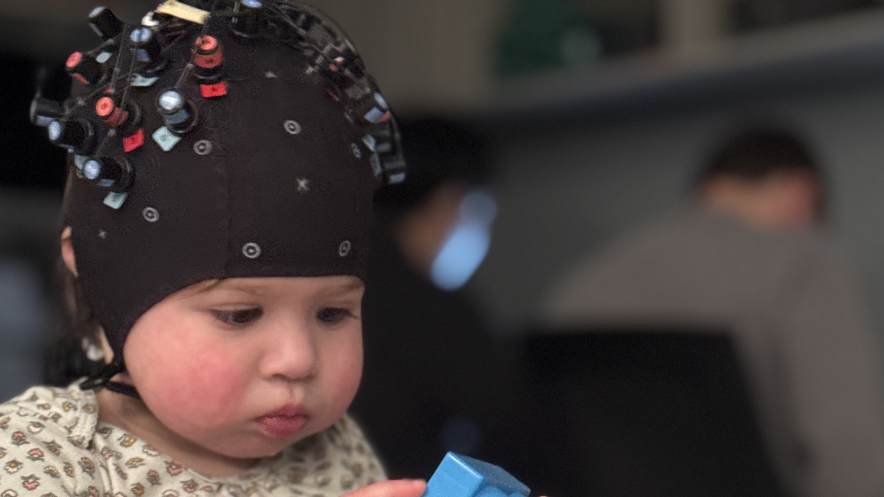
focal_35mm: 80
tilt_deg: -4.8
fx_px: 1875
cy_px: 473
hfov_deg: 26.5
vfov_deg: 14.9
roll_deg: -0.7
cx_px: 411
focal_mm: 6.76
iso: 800
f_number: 1.78
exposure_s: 1/24
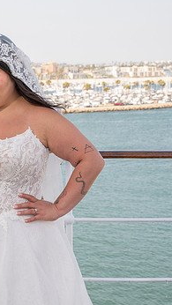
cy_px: 145
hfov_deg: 12.4
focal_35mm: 93
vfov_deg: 22.9
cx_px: -80
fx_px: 753
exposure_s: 1/200
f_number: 9
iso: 200
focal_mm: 53
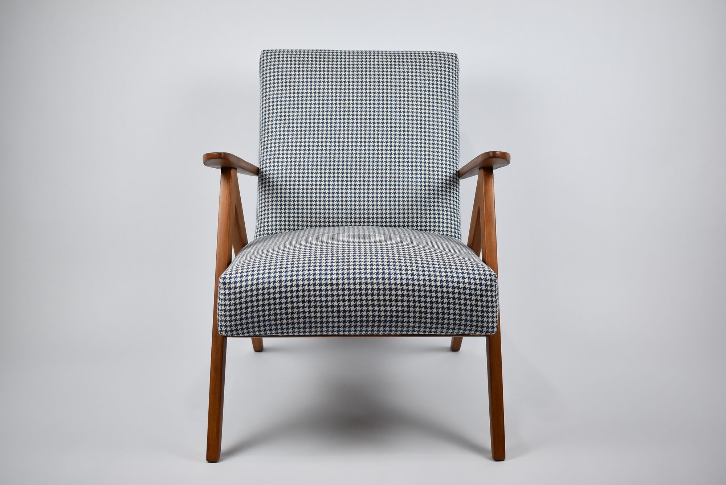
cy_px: 242
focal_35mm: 44
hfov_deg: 44.9
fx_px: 878
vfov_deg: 30.9
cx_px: 363
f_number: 4.5
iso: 800
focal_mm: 29
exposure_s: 1/125
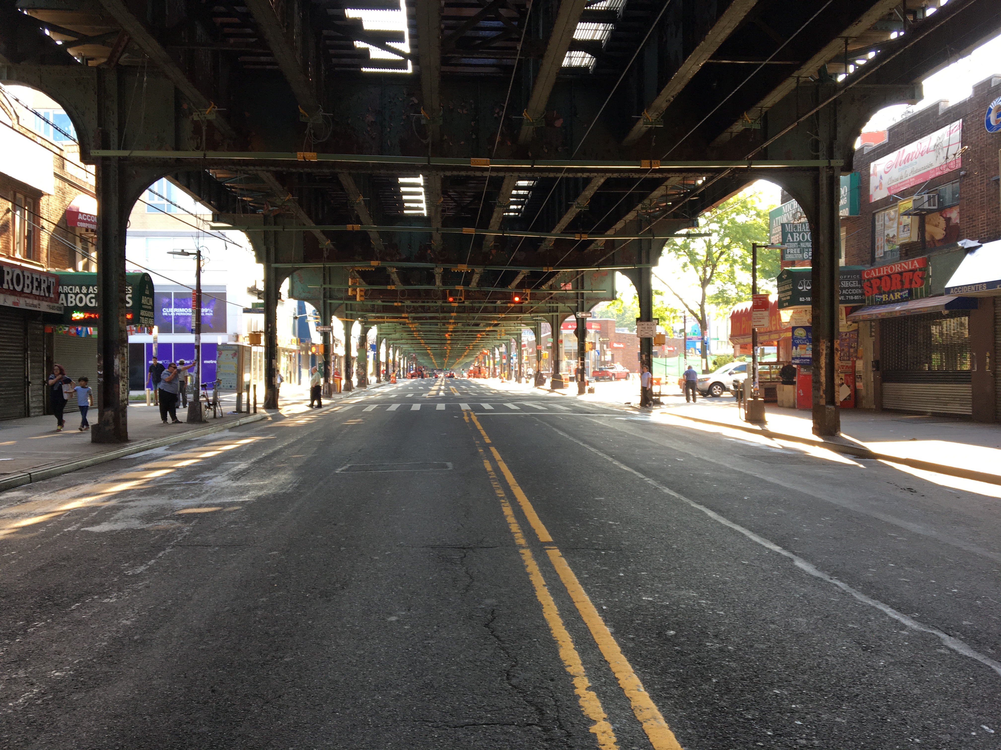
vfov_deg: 48.2
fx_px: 839
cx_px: 500
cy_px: 375
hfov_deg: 61.7
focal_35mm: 29
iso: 32
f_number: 2.2
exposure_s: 1/120
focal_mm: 4.15
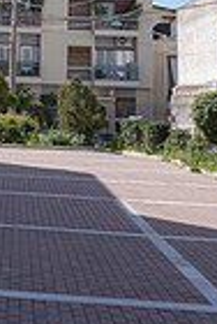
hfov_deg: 17.1
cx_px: -35
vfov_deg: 23.6
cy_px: -81
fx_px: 693
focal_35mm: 77
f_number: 13
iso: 250
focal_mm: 24
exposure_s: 1/160
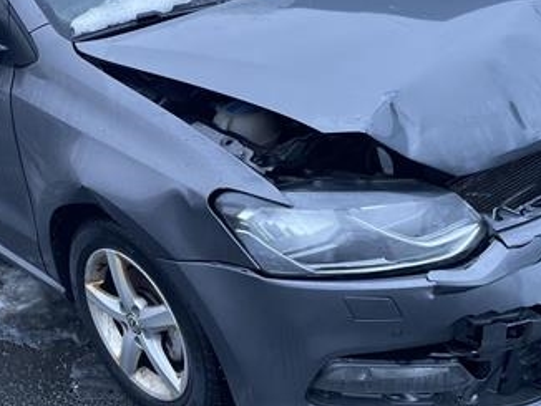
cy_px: 194
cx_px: 121
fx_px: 798
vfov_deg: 28.6
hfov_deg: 36.4
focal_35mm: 51
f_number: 1.6
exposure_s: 1/114
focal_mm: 4.2
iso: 125
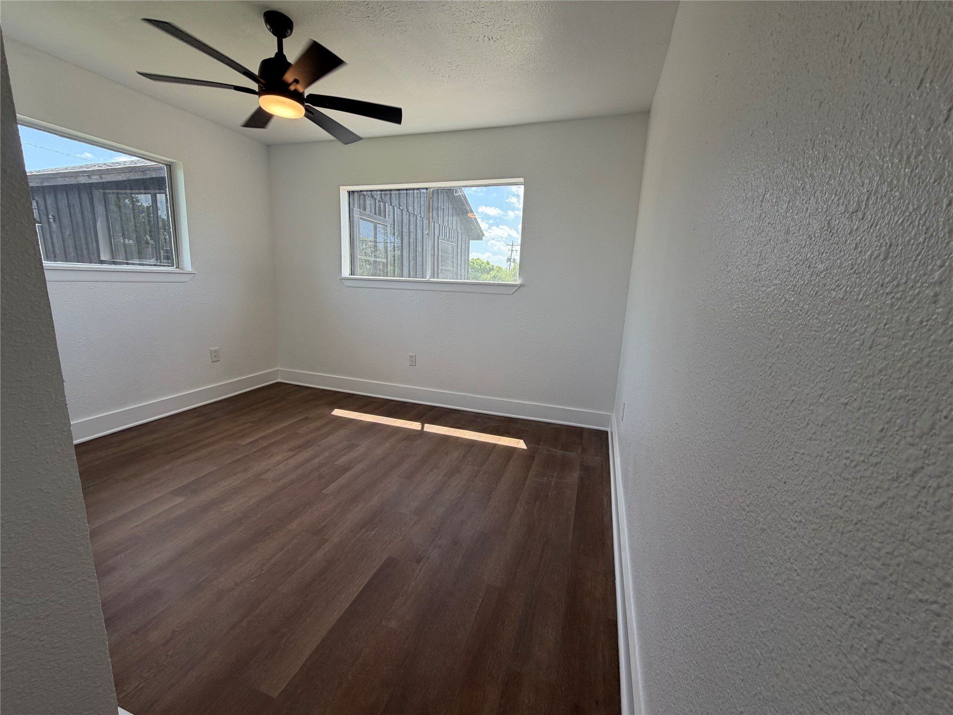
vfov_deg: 85.7
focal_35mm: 14
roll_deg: -1.9
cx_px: 476
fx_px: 385
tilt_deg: -11.6
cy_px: 358
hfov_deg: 102.1
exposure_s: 1/130
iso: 64
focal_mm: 2.22
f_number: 2.2
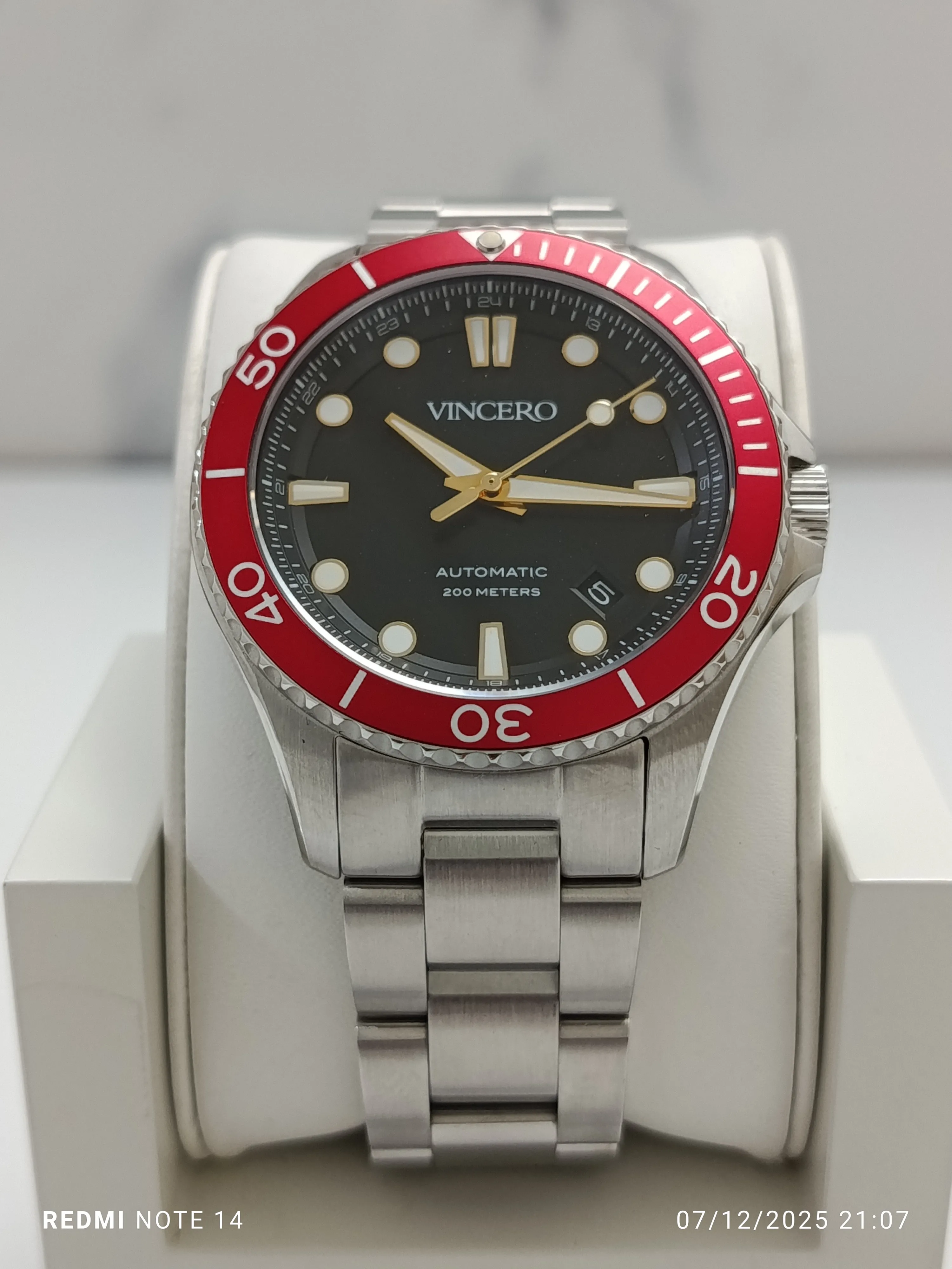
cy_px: 634
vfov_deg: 39.7
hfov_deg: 30.3
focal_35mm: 48
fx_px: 1760
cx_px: 476
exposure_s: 1/100
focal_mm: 5.24
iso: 758
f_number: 1.7
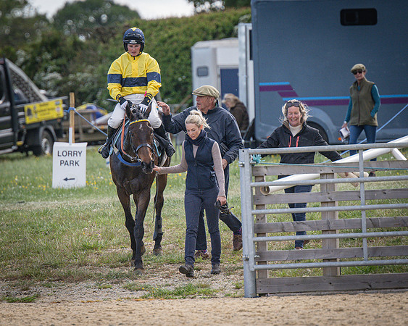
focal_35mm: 494
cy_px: 161
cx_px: 193
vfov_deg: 3.1
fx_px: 5958
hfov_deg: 3.9
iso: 800
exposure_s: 1/4000
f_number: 4
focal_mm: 260
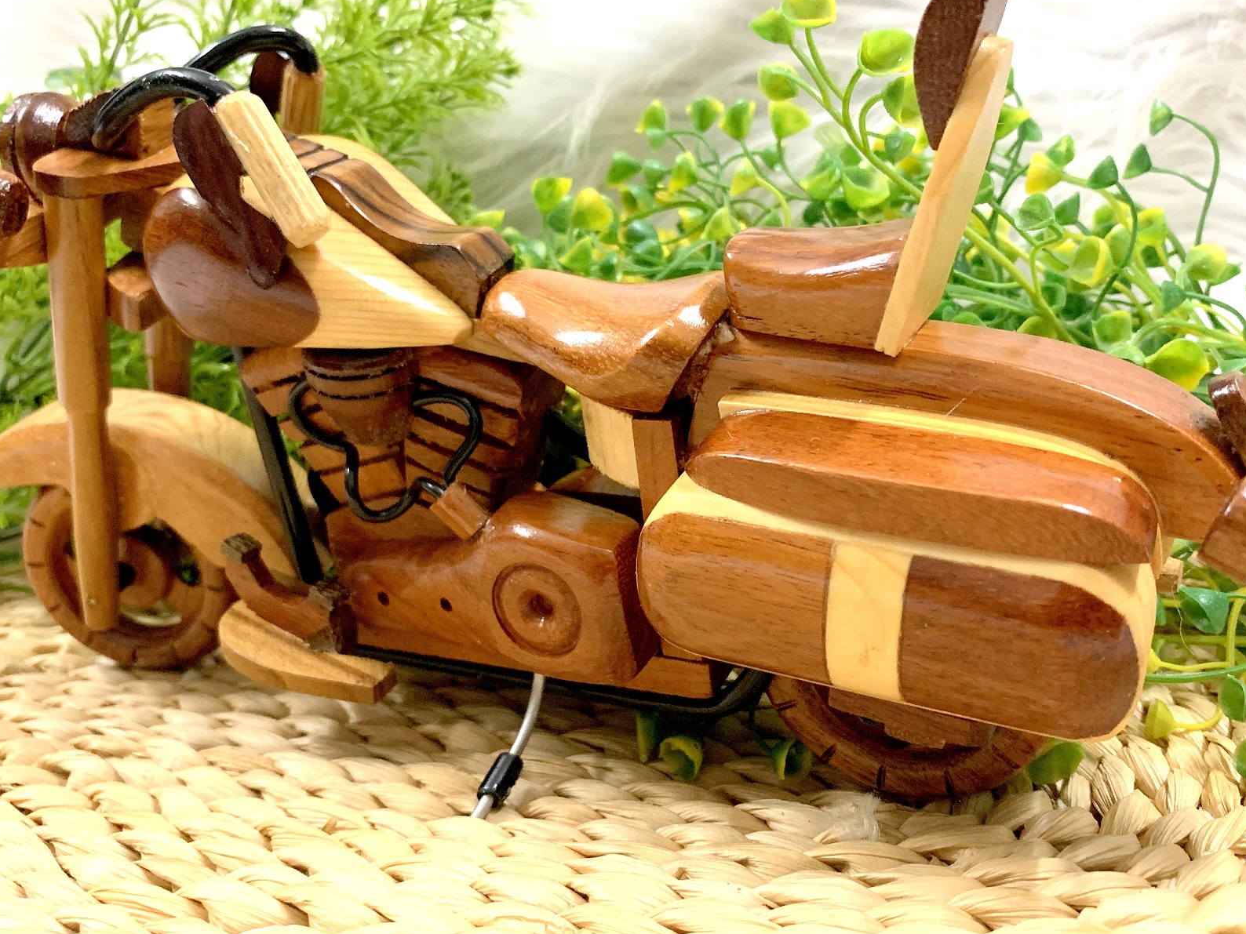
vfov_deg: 42.9
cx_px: 640
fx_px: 1188
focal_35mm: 33
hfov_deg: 55.3
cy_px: 445
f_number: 1.8
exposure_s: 1/25
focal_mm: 4.25
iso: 400
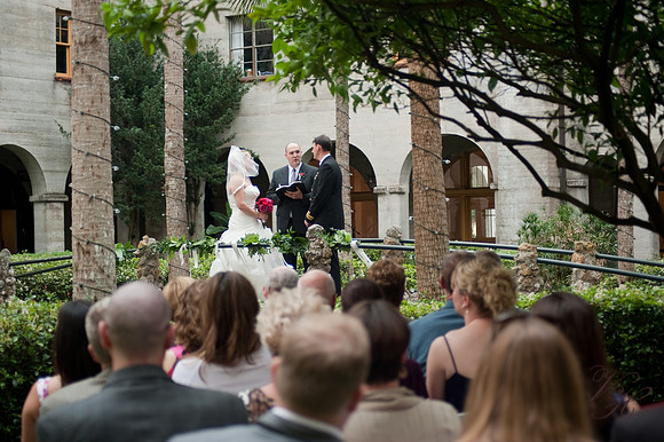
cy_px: 221
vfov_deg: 19.4
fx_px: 1290
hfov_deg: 28.9
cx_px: 332
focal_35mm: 70
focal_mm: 70
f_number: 4
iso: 500
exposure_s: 1/100
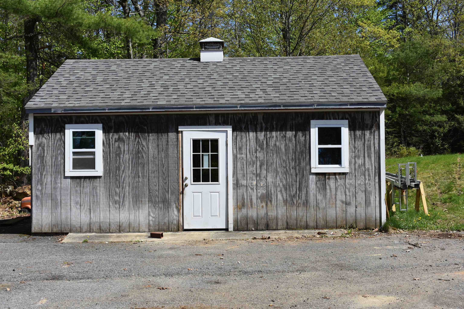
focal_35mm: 40
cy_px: 154
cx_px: 232
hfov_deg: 47.9
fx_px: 522
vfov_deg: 33.0
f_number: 8
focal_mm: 27
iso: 140
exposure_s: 1/500
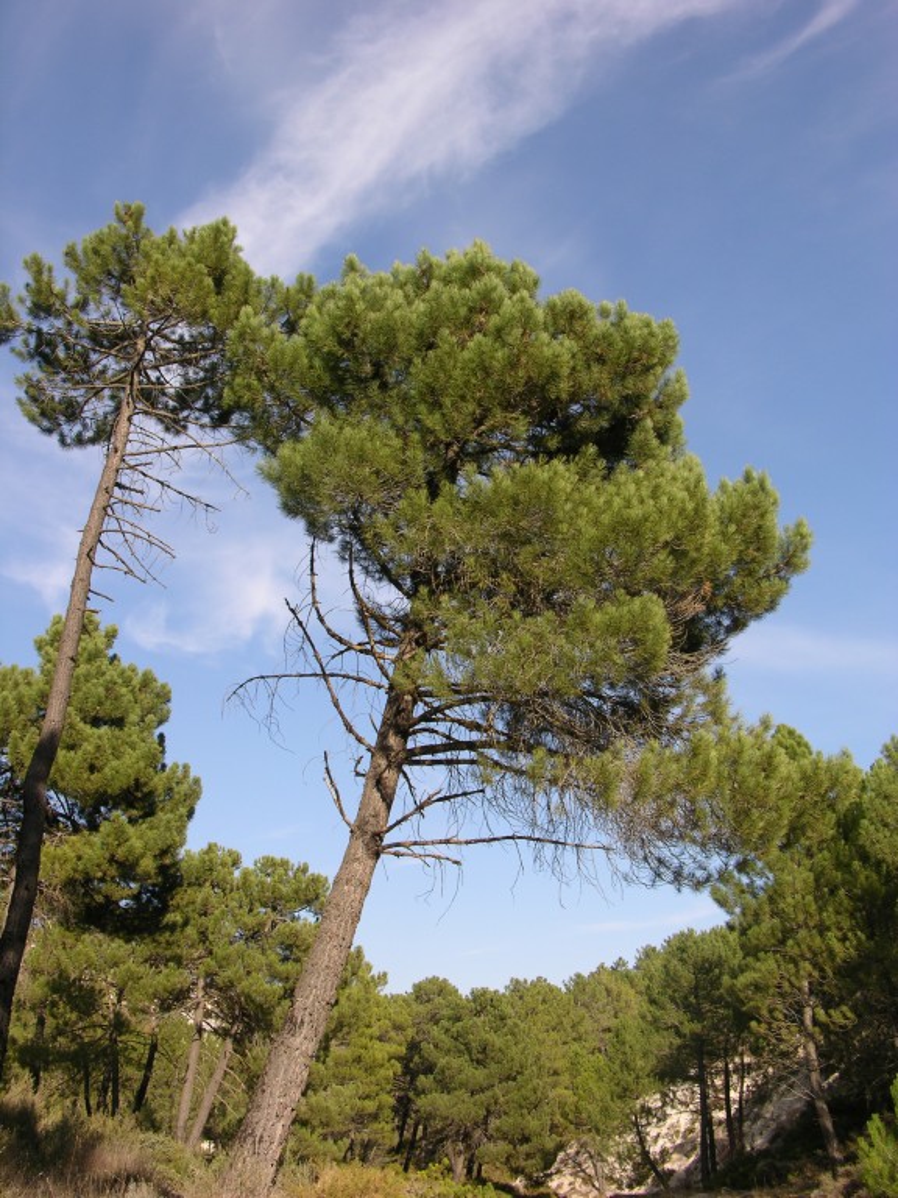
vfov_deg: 47.9
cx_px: 449
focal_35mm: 39
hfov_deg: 36.8
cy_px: 599
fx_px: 1349
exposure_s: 1/190
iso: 50
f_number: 5.7
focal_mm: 10
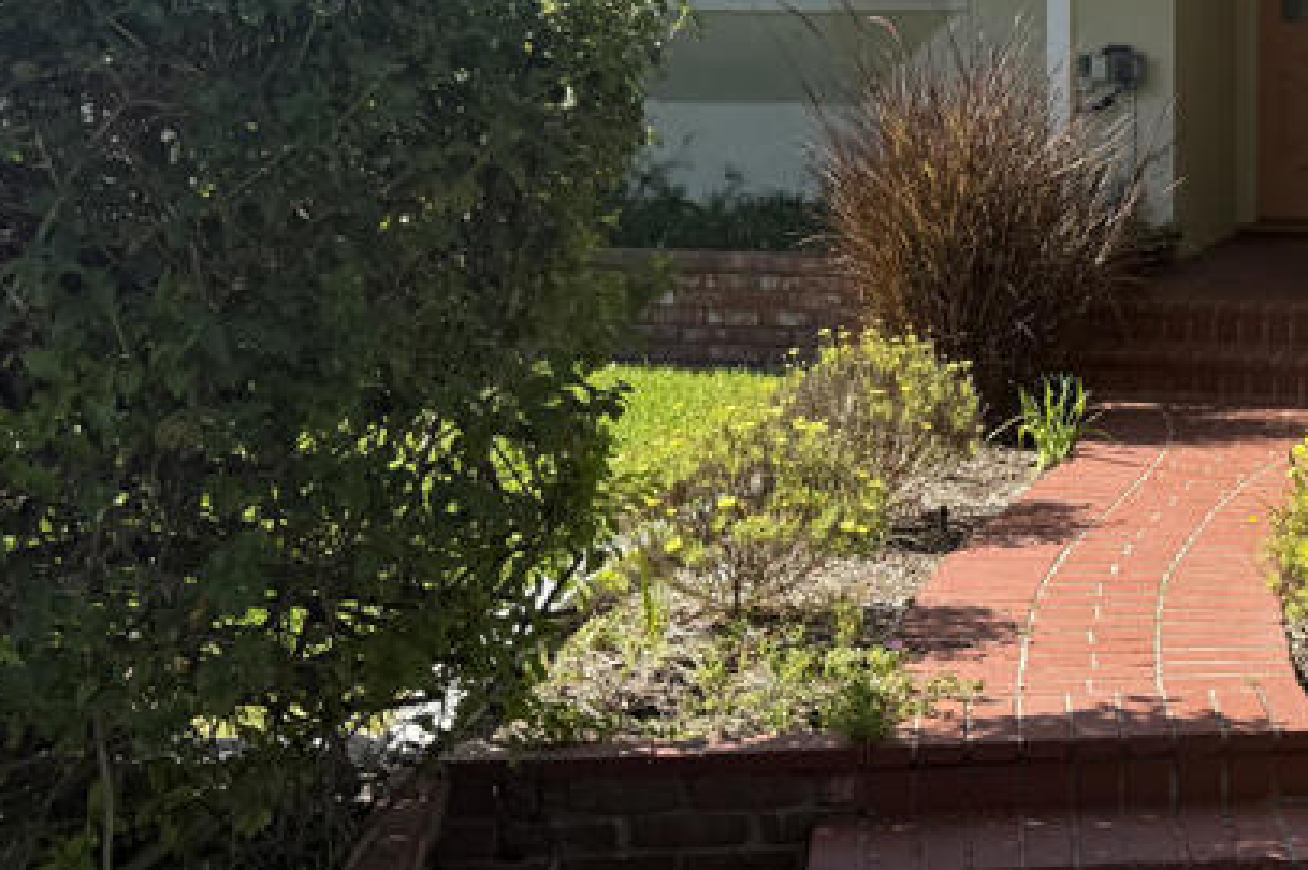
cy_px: 42
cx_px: 1318
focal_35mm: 63
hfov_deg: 29.7
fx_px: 2287
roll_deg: +0.0
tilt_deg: +0.3
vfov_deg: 21.0
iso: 80
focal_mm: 6.76
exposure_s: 1/2110
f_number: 1.78
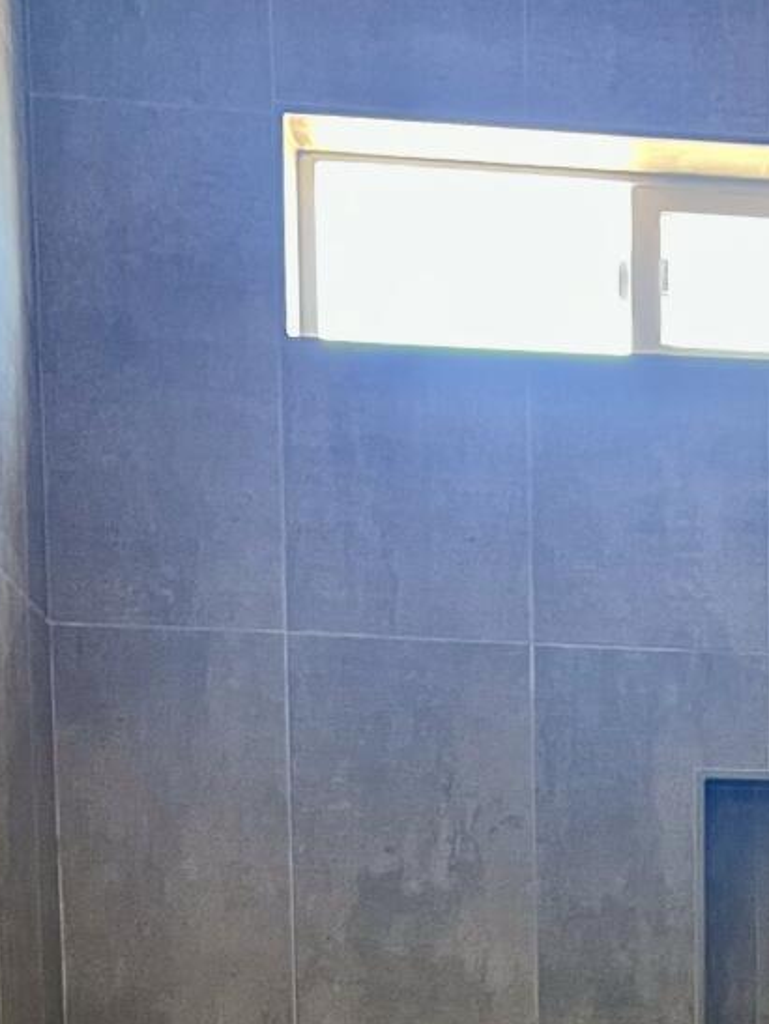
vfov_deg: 18.5
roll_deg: -0.5
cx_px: 924
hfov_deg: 15.0
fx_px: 2811
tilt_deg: -6.5
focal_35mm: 95
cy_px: 1494
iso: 250
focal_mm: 5.7
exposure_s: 1/60
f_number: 1.5
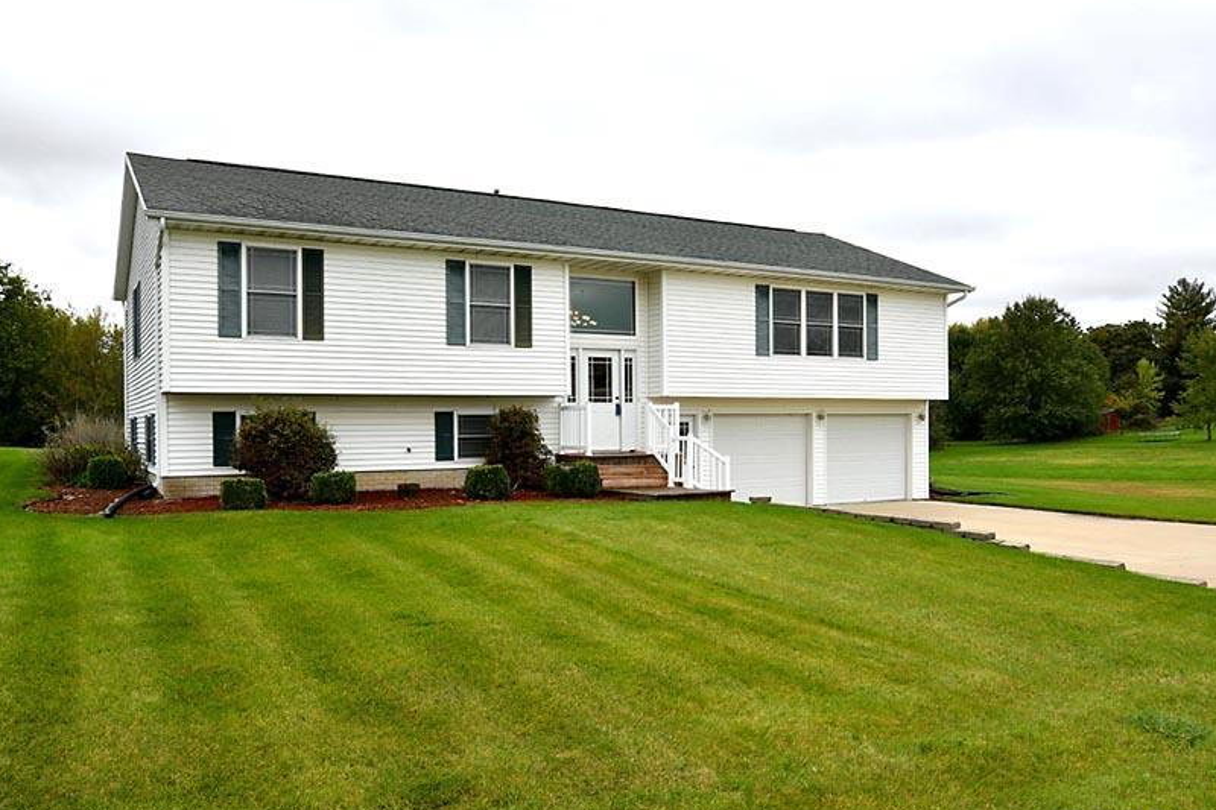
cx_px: 599
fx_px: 912
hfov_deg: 67.4
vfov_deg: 47.9
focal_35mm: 27
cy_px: 435
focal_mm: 16
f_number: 6.3
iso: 100
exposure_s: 1/160
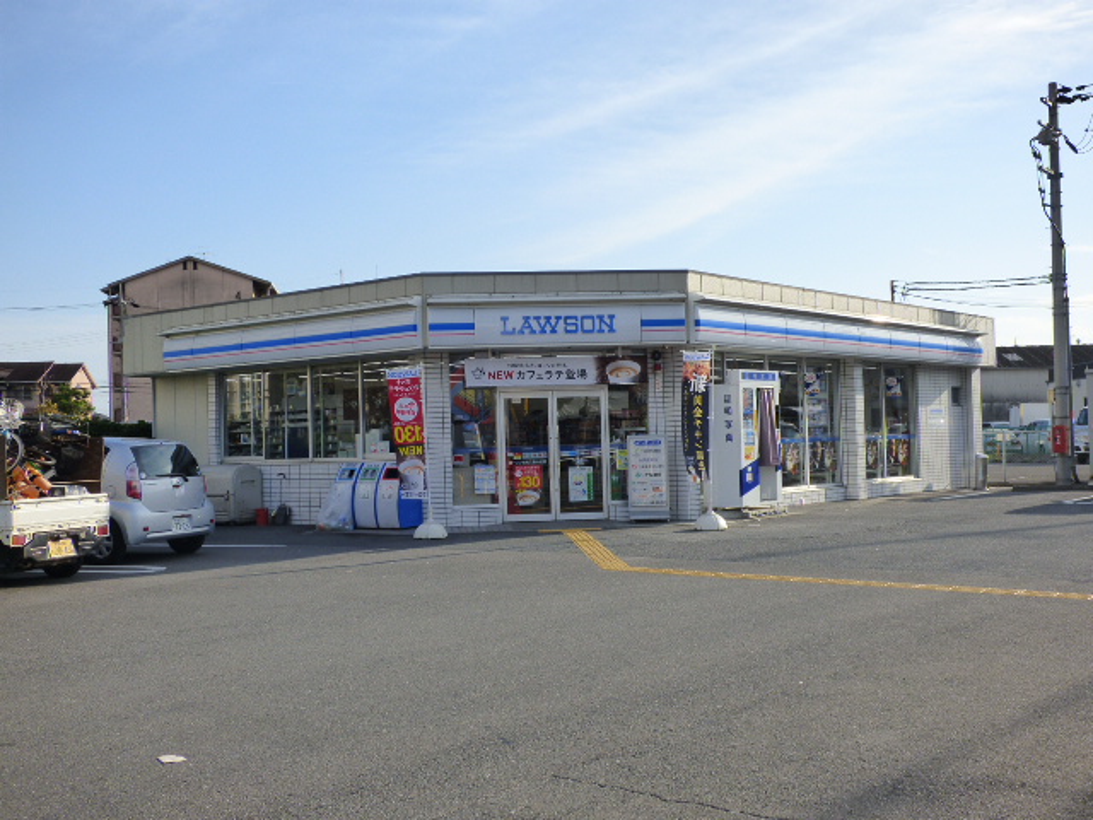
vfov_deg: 35.1
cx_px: 546
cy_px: 410
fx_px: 1295
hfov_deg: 45.8
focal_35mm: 41
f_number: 4.5
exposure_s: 1/800
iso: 200
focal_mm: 7.07
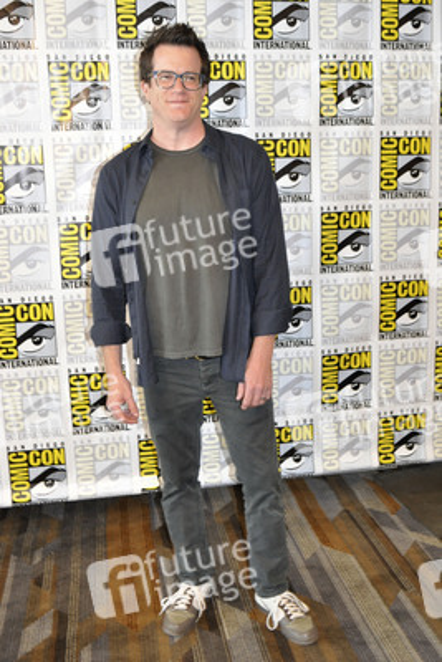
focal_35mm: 36
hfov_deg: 36.9
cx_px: 221
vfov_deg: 53.1
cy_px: 331
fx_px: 662
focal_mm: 24
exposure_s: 1/60
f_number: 4.5
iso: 1000
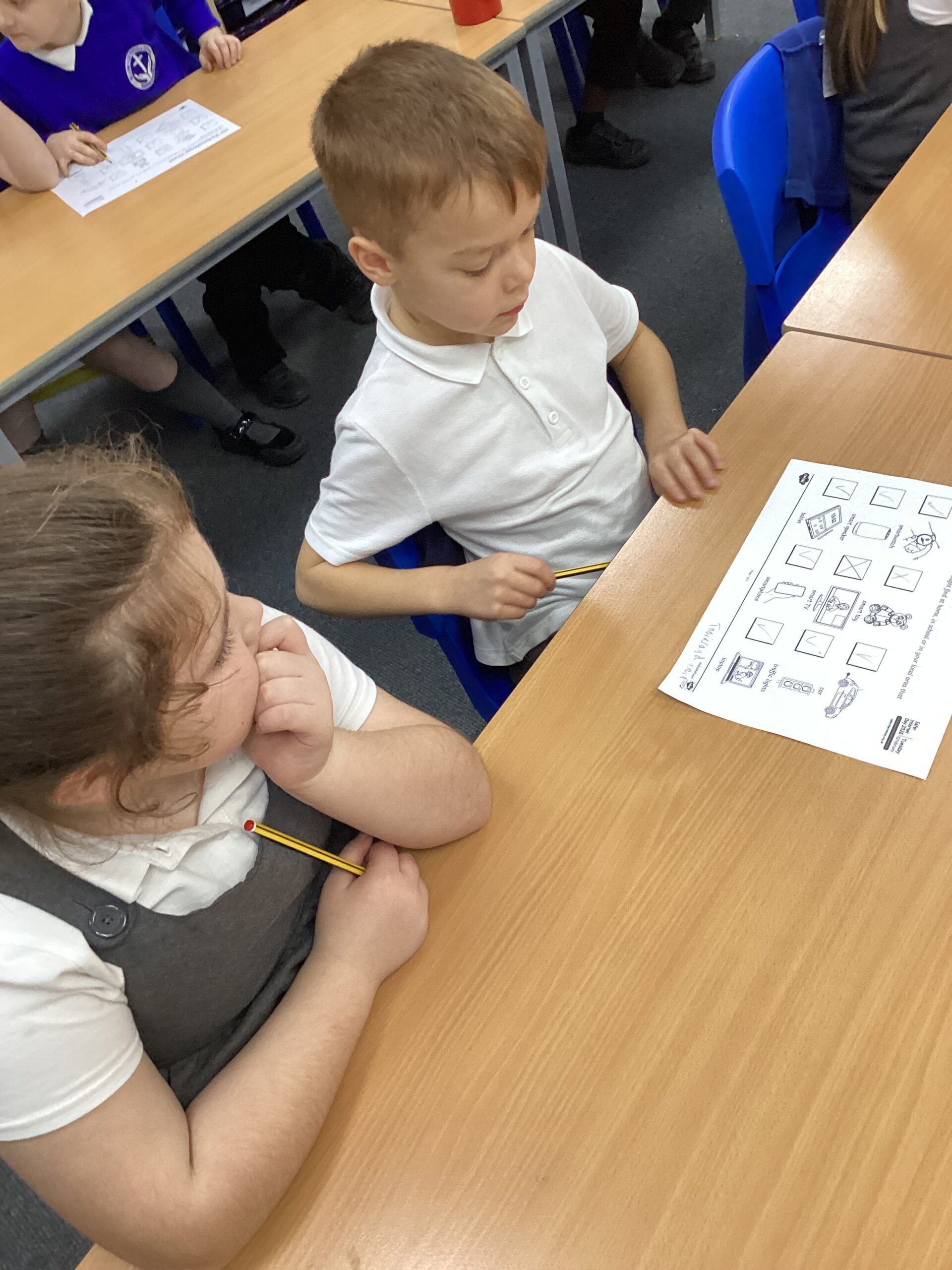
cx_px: 476
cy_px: 635
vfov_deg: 58.4
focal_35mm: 31
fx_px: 1137
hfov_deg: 45.4
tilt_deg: -48.0
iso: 160
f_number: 2.4
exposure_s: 1/50
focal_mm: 3.3
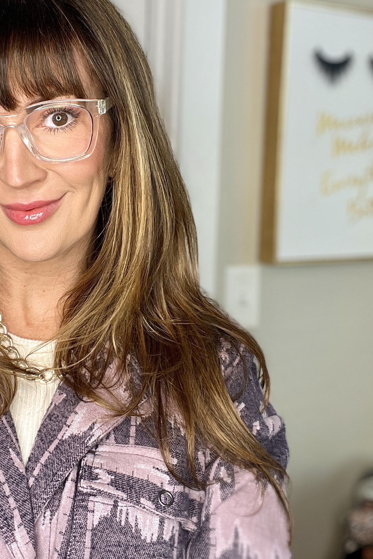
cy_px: 256
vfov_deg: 48.4
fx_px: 622
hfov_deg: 33.2
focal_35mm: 40
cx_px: 132
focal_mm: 2.71
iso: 50
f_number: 2.2
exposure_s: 1/60
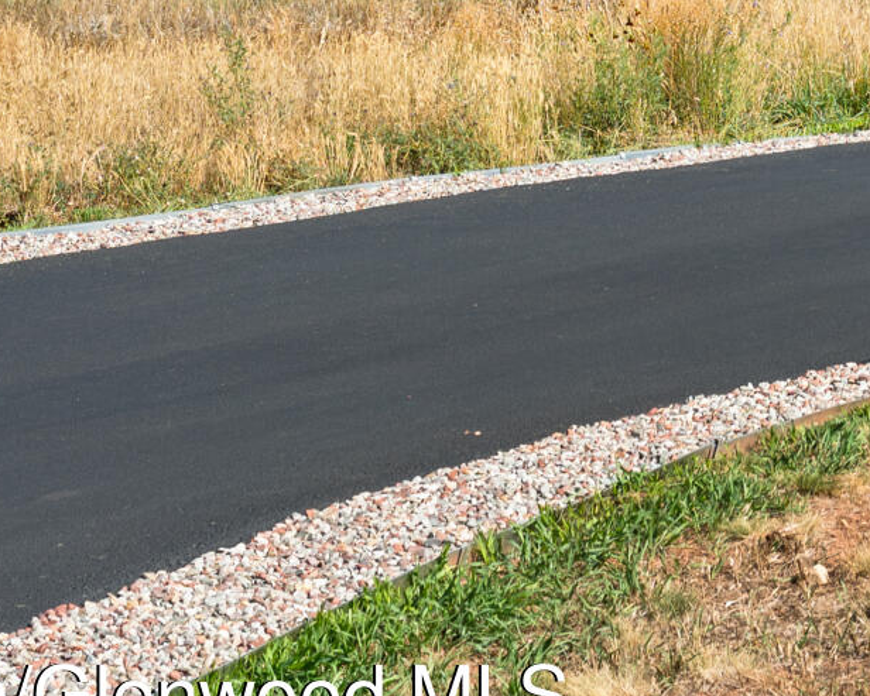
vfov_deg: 6.7
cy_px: -587
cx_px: 1229
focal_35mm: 224
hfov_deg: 8.5
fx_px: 5769
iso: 100
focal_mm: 49
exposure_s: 1/100
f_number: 7.1
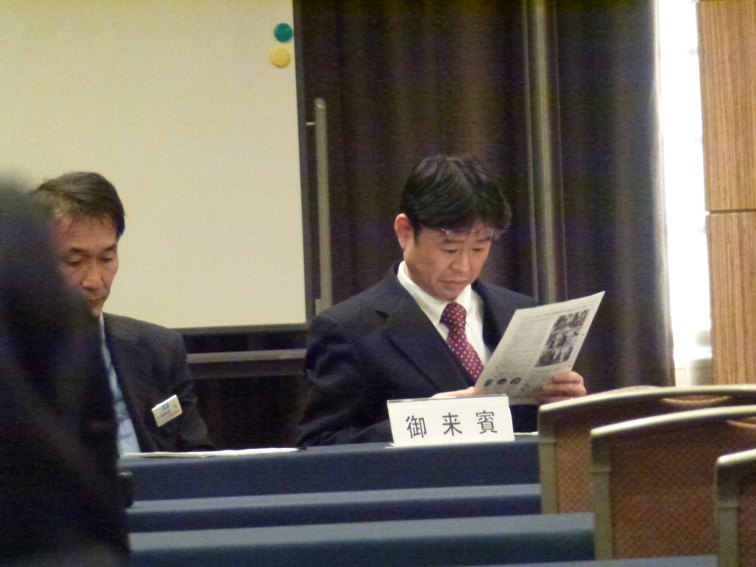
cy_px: 284
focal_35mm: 384
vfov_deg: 3.9
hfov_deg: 5.2
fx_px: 8386
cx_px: 378
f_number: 5.9
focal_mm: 68.8
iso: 1600
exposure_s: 1/30
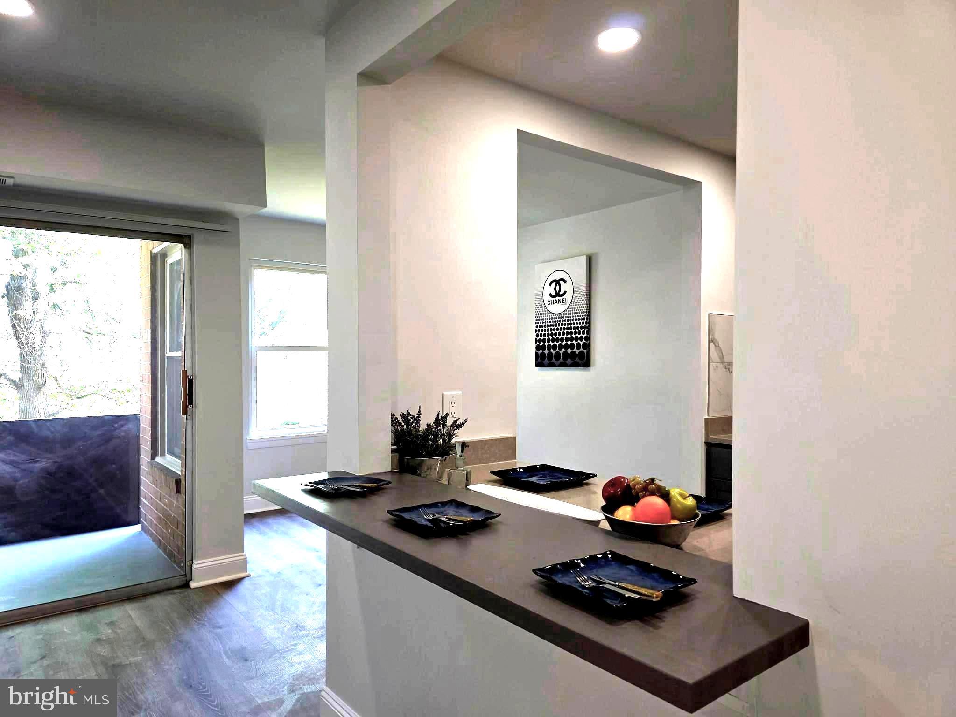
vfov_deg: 58.9
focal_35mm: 23
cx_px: 478
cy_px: 358
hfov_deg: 73.9
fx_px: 635
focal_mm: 6.3
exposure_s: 1/60.2
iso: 20
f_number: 1.7
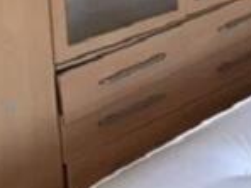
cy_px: -108
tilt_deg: -8.9
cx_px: 430
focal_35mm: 114
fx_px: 827
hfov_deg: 15.3
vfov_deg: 12.3
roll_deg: -1.4
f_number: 2.2
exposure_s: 1/33
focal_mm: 4.15
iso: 80
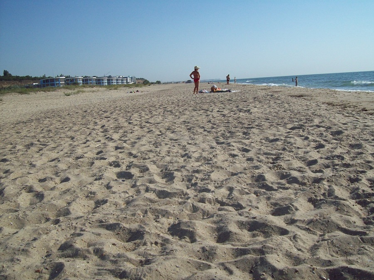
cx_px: 187
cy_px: 140
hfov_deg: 51.4
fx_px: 389
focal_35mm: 36
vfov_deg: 39.7
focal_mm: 6
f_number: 4.8
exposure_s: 1/851
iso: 80
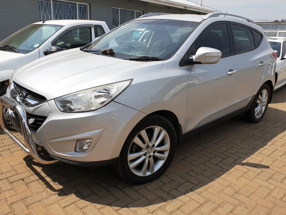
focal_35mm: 29
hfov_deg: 61.6
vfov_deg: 48.2
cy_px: 101
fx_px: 240
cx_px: 141
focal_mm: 4.3
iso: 50
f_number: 2.4
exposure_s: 1/2457
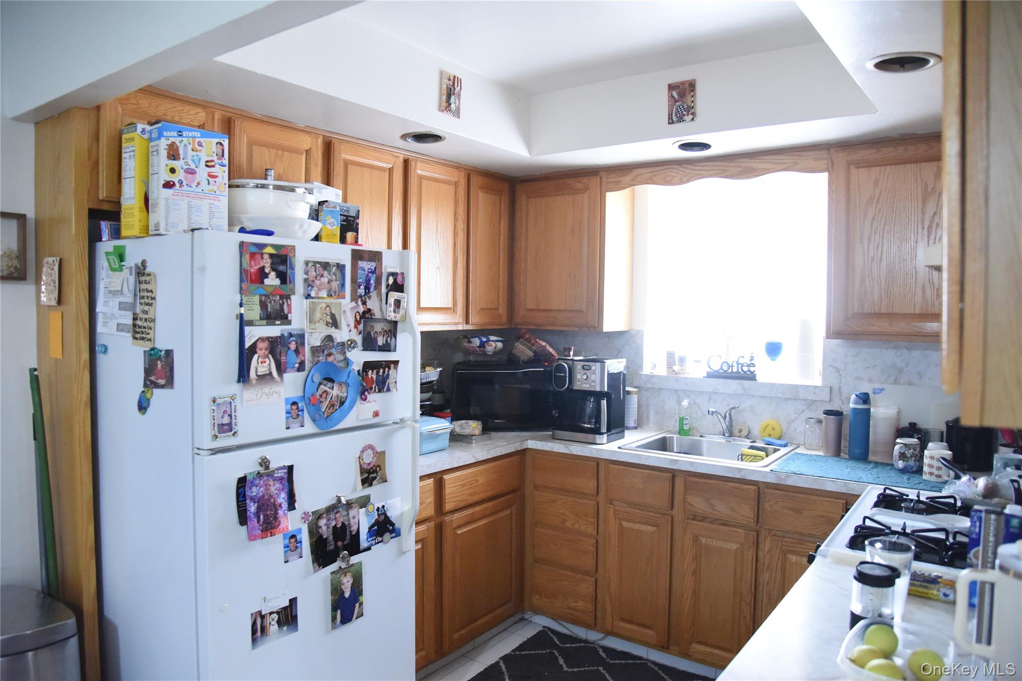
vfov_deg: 53.1
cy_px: 340
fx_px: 681
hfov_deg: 73.7
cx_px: 511
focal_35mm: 24
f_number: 4
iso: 8000
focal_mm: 24
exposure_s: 1/60
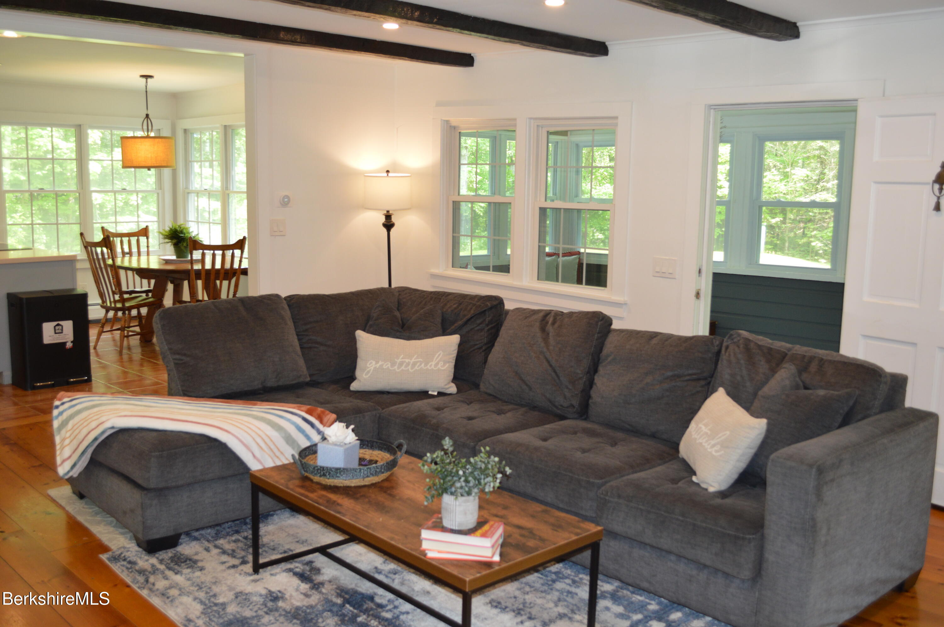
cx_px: 472
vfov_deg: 39.9
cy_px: 314
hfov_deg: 57.3
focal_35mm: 33
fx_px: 864
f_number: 4
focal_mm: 22
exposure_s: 1/60
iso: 640
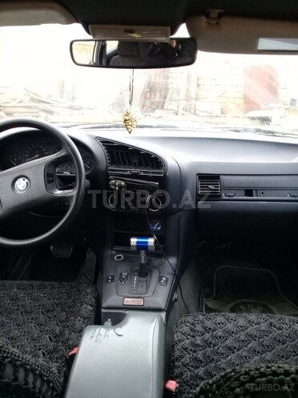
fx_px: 356
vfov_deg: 58.4
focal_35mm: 31
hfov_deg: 45.4
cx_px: 149
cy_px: 199
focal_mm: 3.3
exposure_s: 1/33
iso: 64
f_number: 2.2
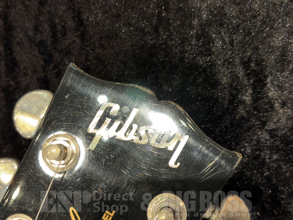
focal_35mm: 45
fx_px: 381
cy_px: 110
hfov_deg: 42.1
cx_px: 146
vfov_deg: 32.2
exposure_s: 1/30
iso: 320
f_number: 1.6
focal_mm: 5.96
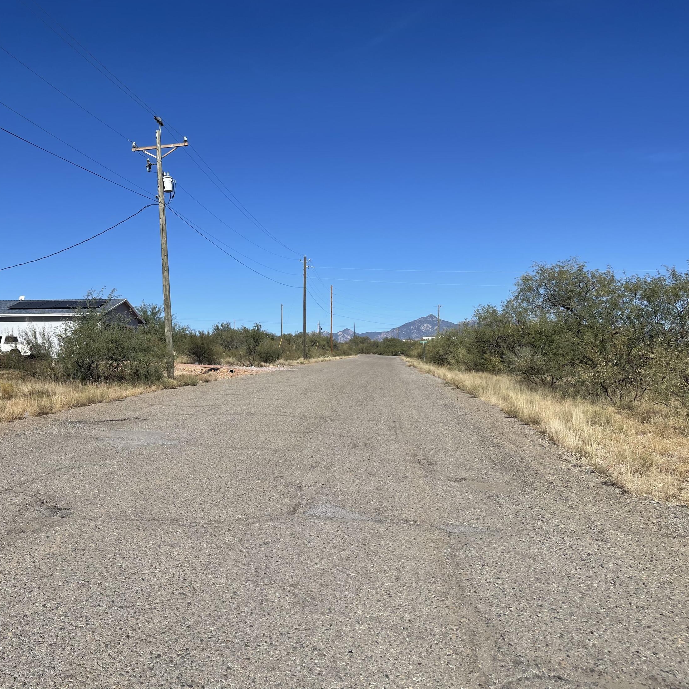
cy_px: 339
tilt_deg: +1.6
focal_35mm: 30
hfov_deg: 53.1
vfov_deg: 54.0
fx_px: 676
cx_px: 234
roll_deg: -0.5
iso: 32
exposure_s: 1/5618
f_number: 1.6
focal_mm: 5.1
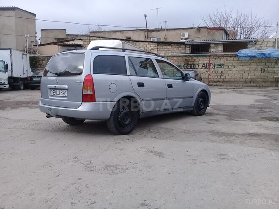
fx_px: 250
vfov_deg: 45.4
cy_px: 104
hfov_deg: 58.4
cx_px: 140
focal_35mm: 31
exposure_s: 1/646
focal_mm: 3.3
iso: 50
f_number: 2.2
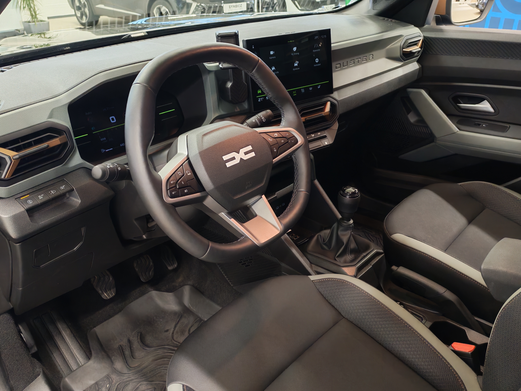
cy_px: 196
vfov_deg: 44.2
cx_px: 260
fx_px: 482
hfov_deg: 56.8
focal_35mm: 32
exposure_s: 1/50
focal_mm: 6.12
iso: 1250
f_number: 1.9
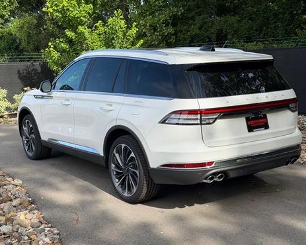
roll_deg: +2.9
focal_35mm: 51
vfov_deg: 29.7
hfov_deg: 36.7
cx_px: 149
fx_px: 462
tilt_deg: -7.6
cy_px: 121
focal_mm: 6.76
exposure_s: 1/2415
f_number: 1.78
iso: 64
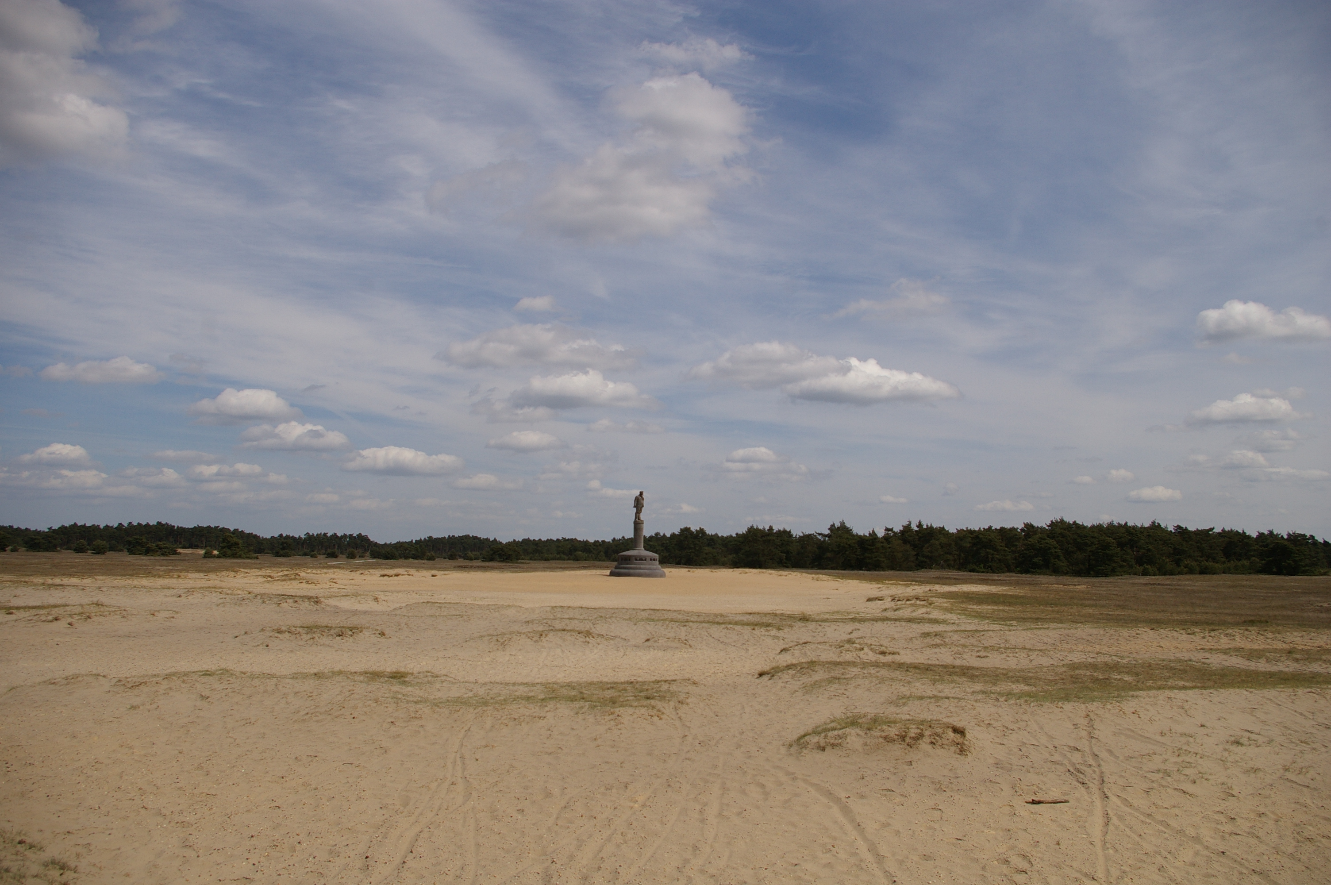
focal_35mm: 27
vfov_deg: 47.8
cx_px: 666
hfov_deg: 67.4
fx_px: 997
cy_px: 442
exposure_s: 1/750
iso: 200
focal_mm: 18
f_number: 8
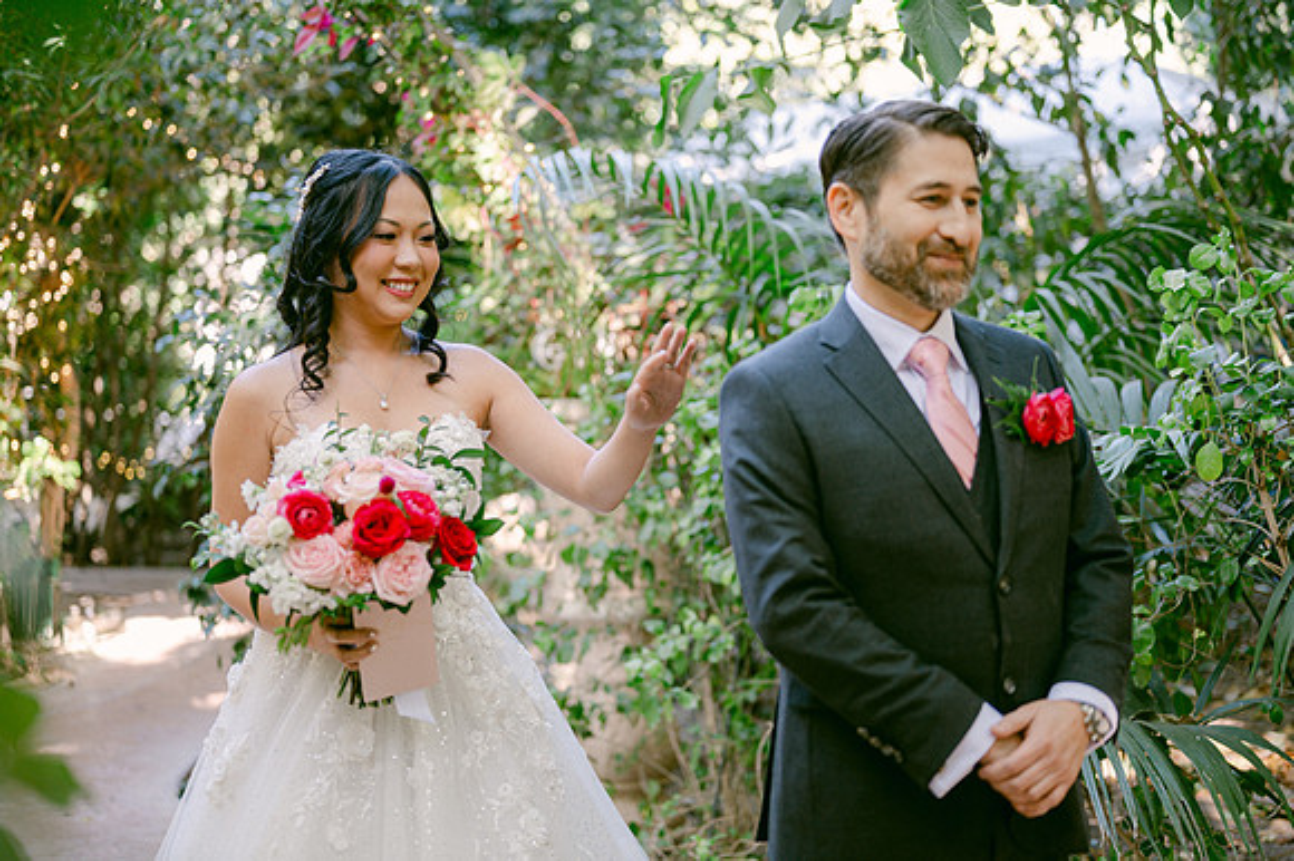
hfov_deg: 39.6
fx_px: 1796
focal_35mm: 50
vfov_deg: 27.0
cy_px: 430
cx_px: 647
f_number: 1.8
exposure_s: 1/125
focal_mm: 50
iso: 220
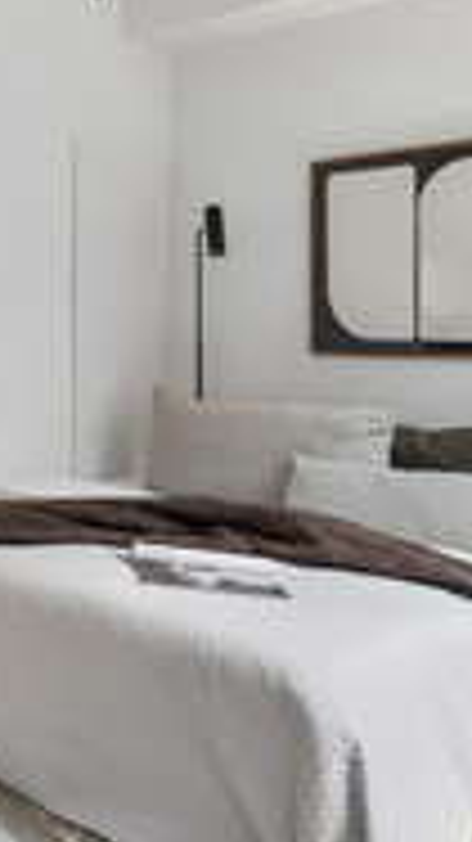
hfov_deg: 21.6
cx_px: -306
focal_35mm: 42
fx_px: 936
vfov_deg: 48.0
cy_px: 324
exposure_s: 1/5
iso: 400
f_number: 5.6
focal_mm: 11.9
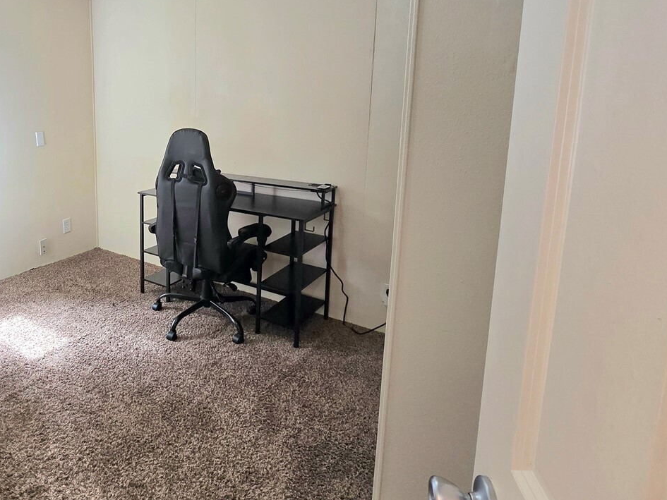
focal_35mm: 22
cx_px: 154
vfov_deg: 59.4
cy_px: 160
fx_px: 424
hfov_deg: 70.4
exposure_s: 1/60.2
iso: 125
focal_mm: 2.2
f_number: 2.2
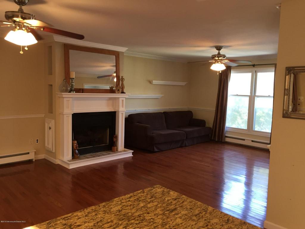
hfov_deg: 61.7
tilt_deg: -5.9
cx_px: 152
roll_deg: -1.7
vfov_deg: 48.2
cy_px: 114
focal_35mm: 29
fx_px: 256
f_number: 2.2
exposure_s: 1/30
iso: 64
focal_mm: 4.15
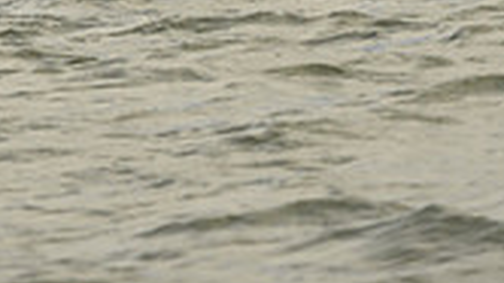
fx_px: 10748
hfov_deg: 2.7
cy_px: -569
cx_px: 65
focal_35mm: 805
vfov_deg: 1.5
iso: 320
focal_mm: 220
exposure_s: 1/1250
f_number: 7.1
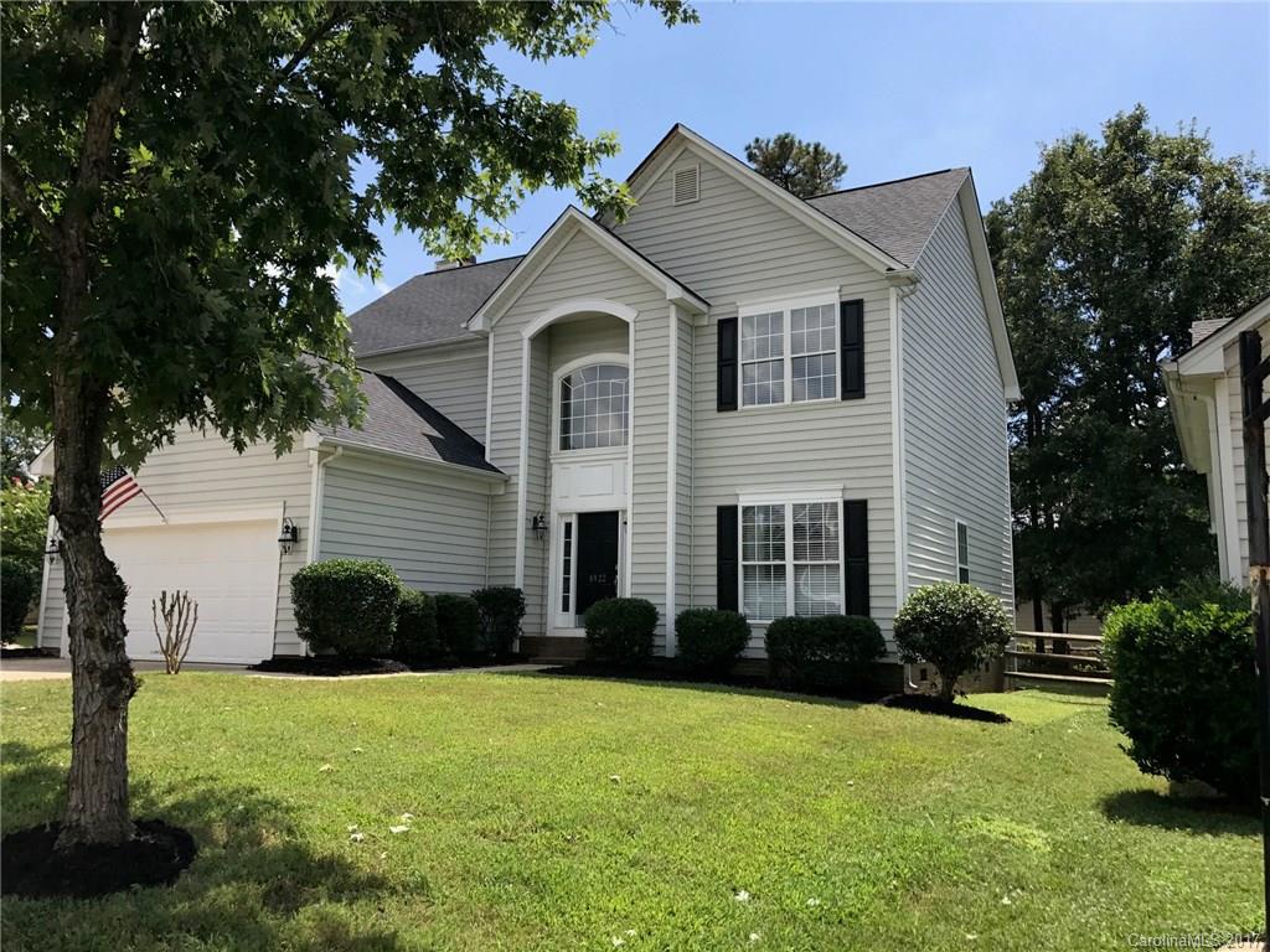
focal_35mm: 28
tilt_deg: +8.7
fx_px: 1027
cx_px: 635
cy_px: 476
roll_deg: -0.5
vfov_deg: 49.7
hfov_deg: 63.4
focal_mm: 3.99
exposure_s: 1/1773
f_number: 1.8
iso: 20
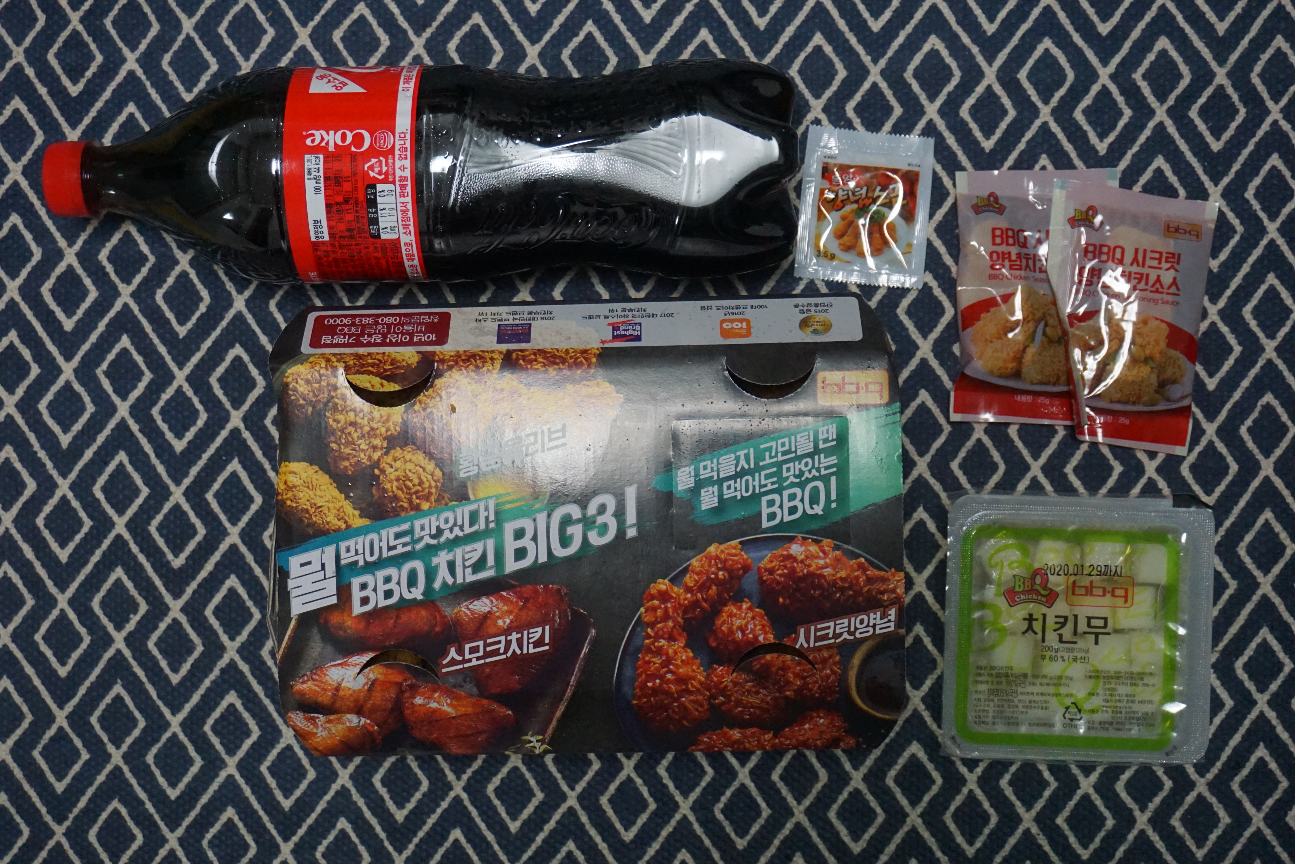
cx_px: 646
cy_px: 427
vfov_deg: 26.0
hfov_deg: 38.2
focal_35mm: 52
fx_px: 1870
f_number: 5.6
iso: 3200
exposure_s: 1/100
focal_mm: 34
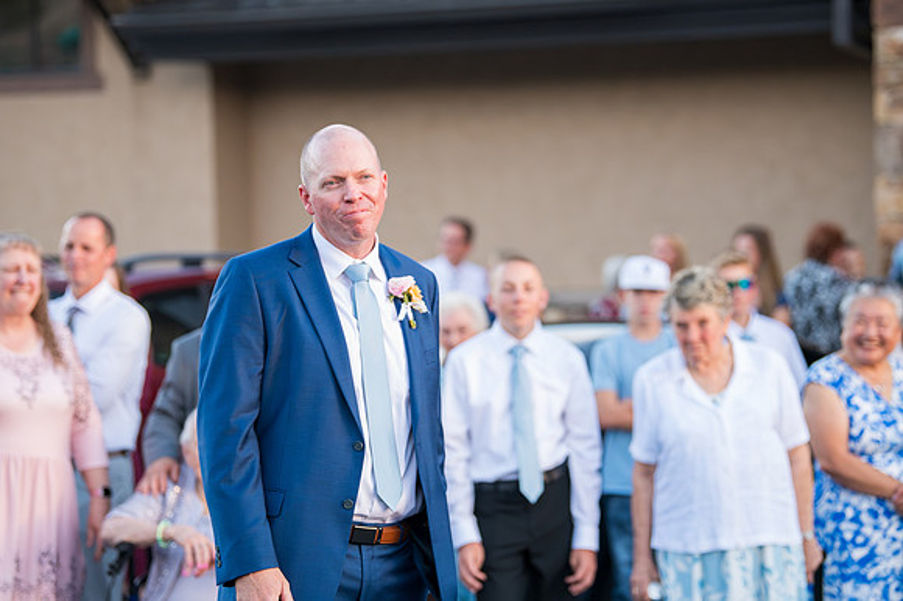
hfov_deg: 14.3
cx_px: 452
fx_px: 3610
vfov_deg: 9.5
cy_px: 300
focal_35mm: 144
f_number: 2.8
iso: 4000
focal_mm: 120
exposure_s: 1/1600
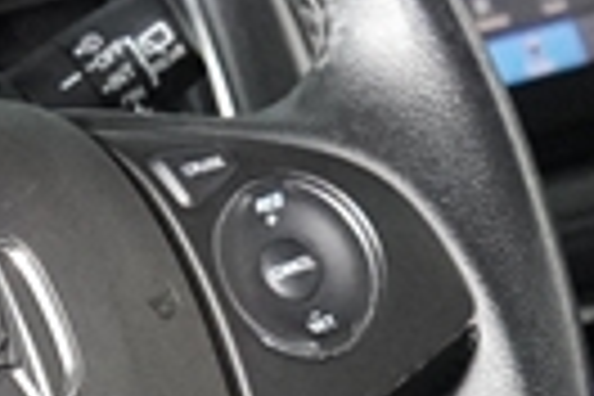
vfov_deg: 3.3
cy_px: 407
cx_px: 297
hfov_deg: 4.9
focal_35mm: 420
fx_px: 6929
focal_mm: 36
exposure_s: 1/160
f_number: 2.8
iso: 5000
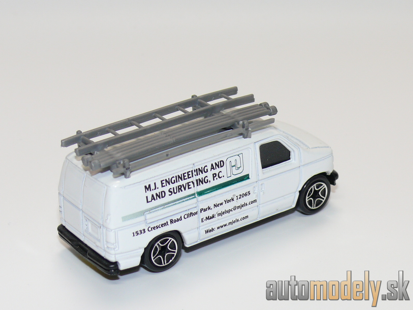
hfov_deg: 20.2
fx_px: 1157
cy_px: 155
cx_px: 206
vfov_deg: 15.2
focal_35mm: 97
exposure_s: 1/30
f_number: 4
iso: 100
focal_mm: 13
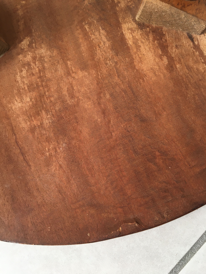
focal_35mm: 29
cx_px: 103
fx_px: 230
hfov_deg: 48.2
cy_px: 137
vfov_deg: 61.7
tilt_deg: -76.1
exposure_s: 1/33
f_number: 2.2
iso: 25
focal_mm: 4.15
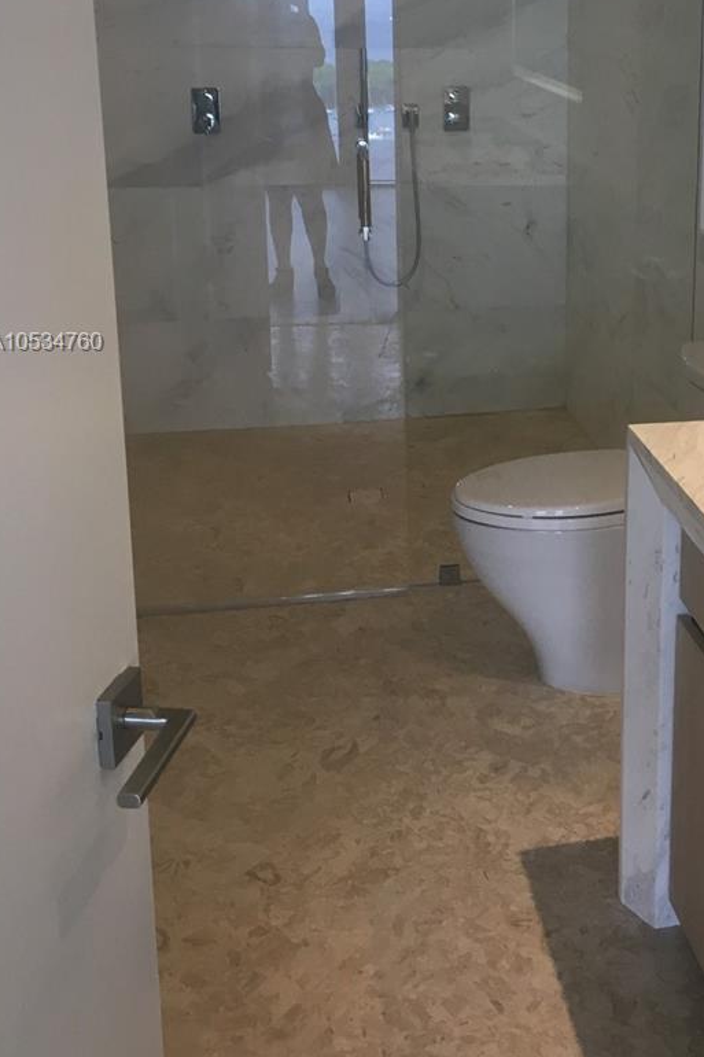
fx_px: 1379
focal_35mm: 47
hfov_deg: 27.8
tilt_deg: -14.0
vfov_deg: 41.3
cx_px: 601
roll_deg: -1.8
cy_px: 345
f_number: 2.2
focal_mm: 4.15
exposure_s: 1/40
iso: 25
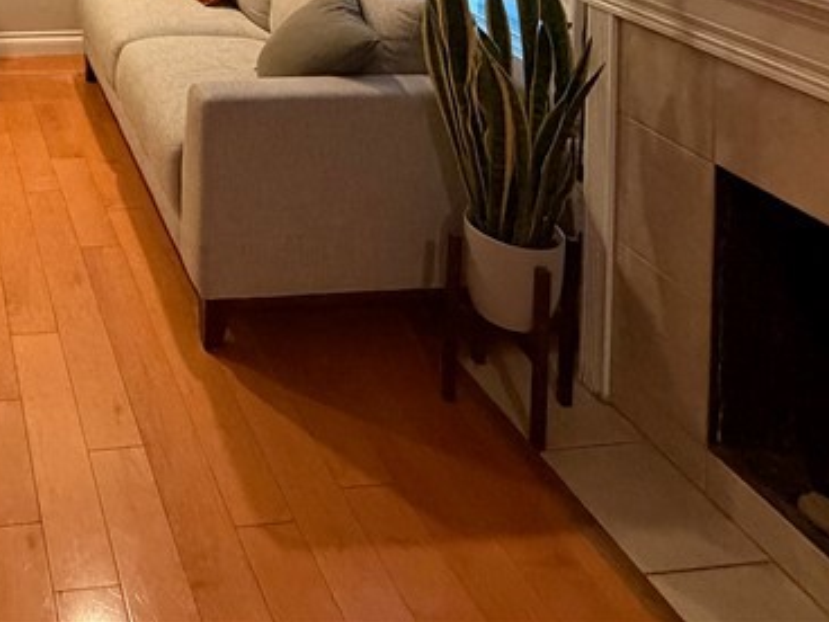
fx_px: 934
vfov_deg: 28.3
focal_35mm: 39
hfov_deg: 42.6
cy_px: -241
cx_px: 38
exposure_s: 1/60
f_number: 2.2
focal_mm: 2.22
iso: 500
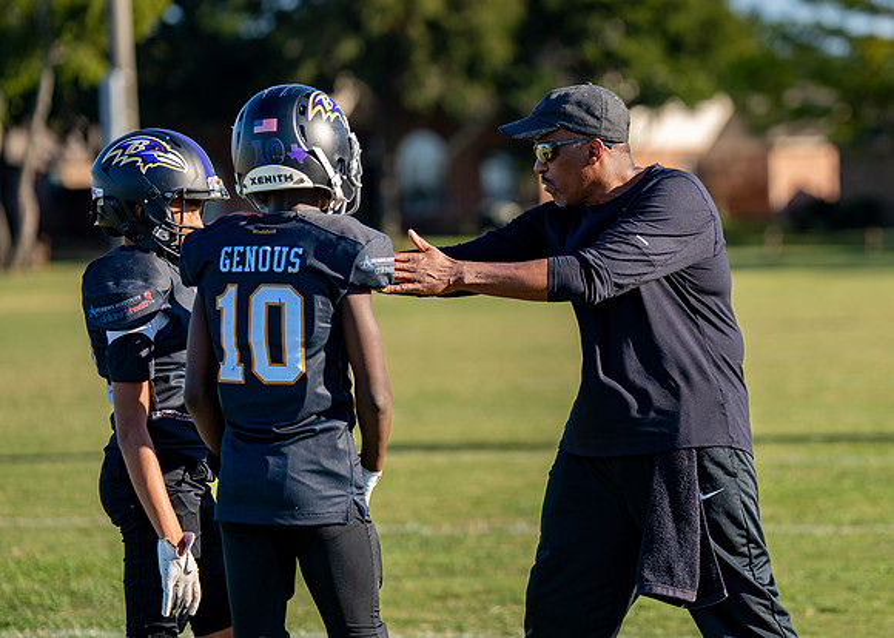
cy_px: 253
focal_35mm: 171
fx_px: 4348
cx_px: 579
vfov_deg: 8.4
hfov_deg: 11.7
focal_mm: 133
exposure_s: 1/2000
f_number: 2.8
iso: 160
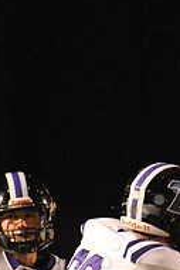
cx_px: 255
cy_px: 334
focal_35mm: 1818
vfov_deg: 1.1
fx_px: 13659
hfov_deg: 0.8
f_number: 6.3
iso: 6400
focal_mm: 600
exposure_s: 1/160
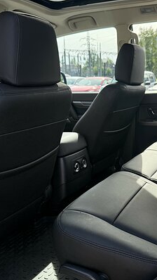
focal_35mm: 36
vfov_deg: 55.3
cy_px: 144
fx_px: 266
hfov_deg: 31.7
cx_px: 132
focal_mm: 6.76
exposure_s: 1/702
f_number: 1.78
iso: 100
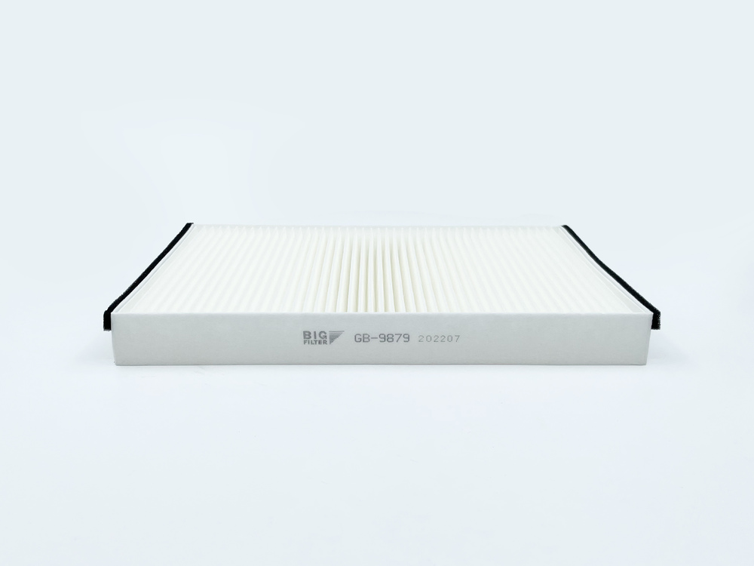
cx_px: 377
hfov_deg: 67.3
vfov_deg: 53.1
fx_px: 566
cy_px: 283
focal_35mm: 26
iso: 32
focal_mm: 4.2
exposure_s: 1/1319
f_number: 1.6
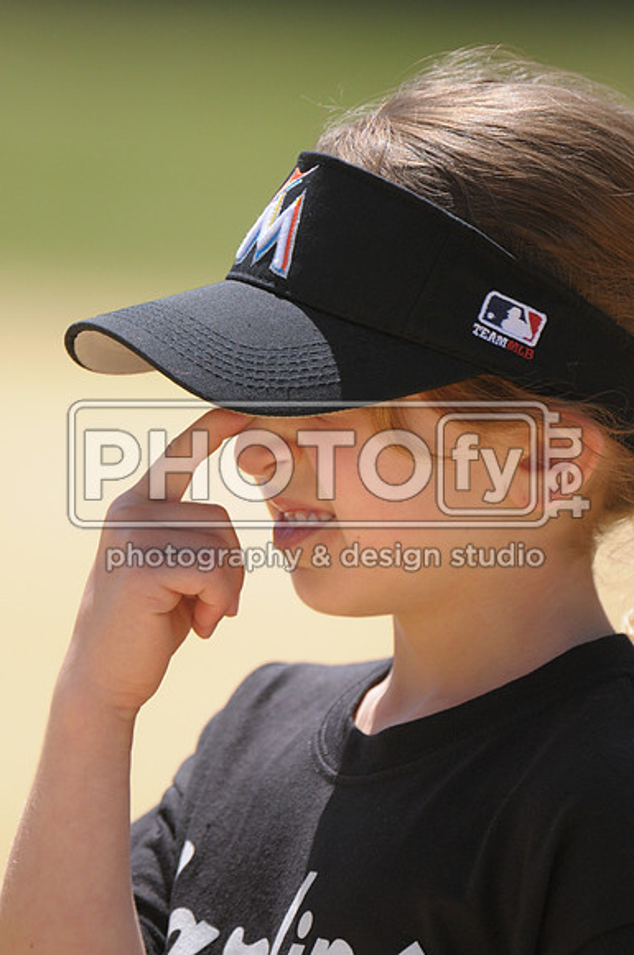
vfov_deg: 3.4
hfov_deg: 2.3
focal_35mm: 600
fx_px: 15896
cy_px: 478
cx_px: 317
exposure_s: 1/3200
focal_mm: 400
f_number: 4
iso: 640
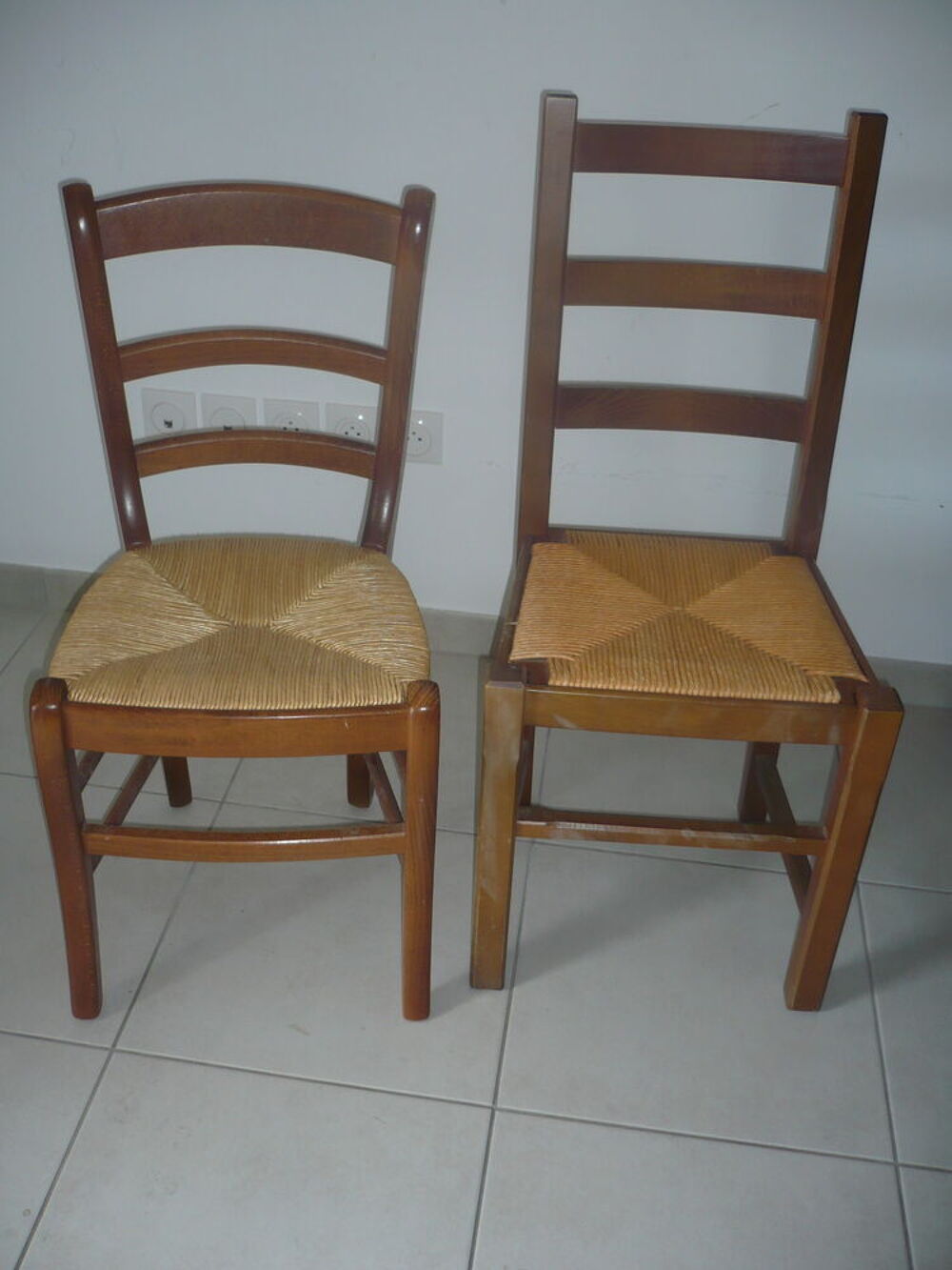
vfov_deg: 52.6
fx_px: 1283
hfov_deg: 40.7
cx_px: 476
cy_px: 635
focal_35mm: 35
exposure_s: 1/30
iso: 100
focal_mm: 5.8
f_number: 2.8
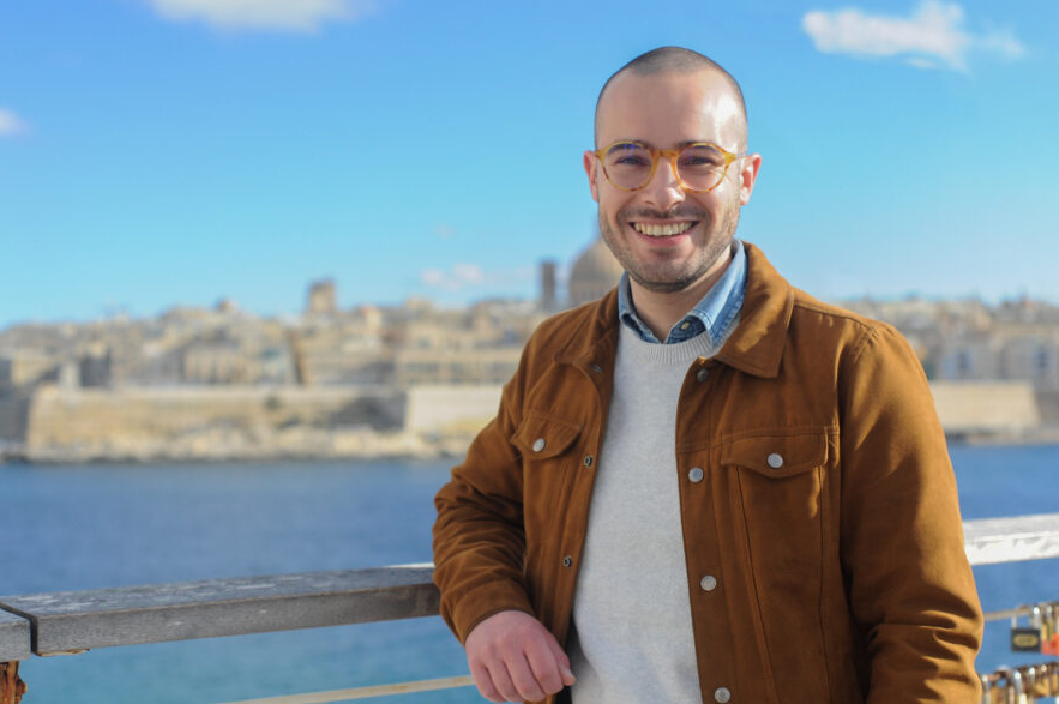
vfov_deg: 23.3
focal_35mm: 58
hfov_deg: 34.5
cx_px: 552
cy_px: 333
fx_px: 1705
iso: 1000
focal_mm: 50
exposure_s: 1/8000
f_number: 4
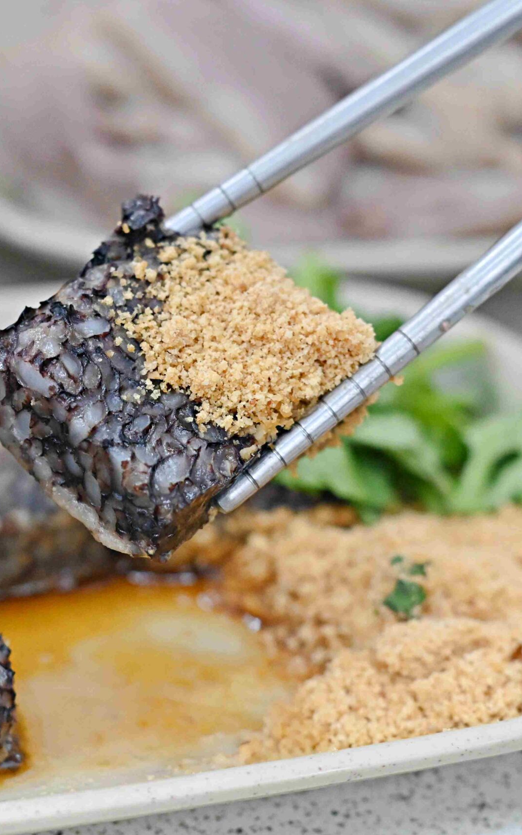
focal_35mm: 115
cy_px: 418
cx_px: 53
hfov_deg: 11.3
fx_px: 2617
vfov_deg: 18.1
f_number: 3.2
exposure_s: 1/200
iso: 1600
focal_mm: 50
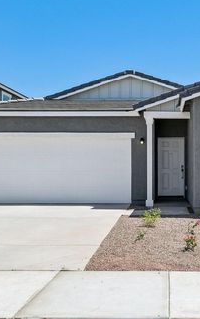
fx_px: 235
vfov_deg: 68.4
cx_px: 139
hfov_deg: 45.1
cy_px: 159
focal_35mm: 27
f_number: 8
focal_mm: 11.5
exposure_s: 1/1250
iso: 400
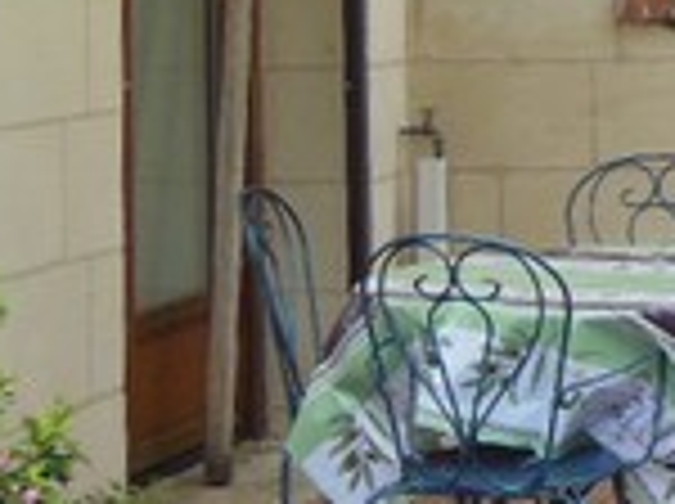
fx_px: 3018
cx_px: 1008
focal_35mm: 155
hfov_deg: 12.2
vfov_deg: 9.3
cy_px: -225
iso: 125
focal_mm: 5.2
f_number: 3.7
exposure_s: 1/320
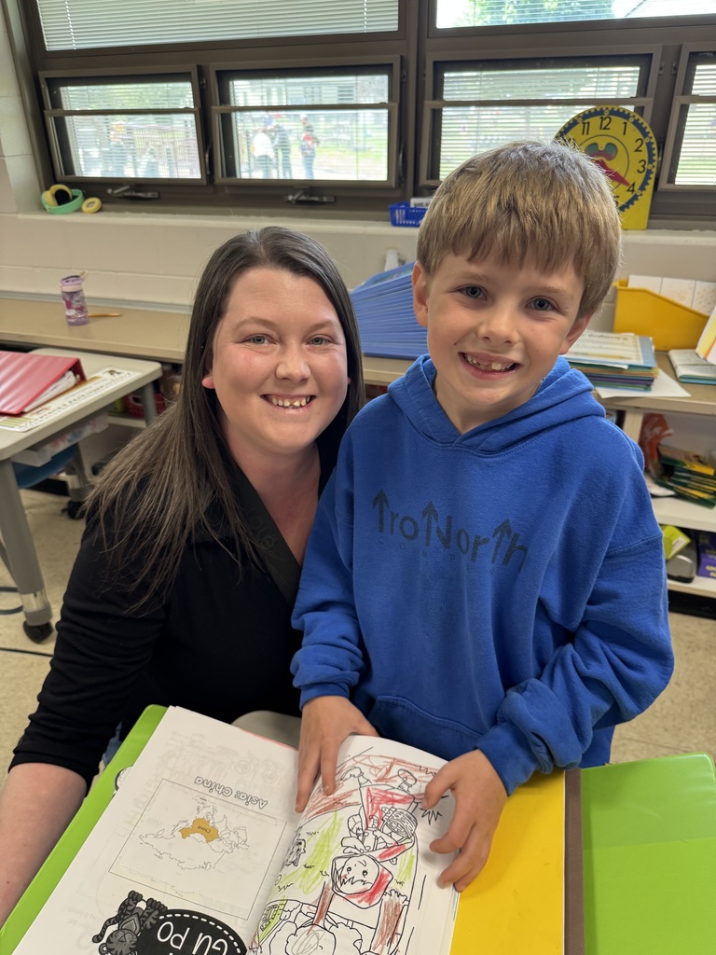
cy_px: 478
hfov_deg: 56.8
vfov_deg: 71.6
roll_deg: +0.2
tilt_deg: -27.9
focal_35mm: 24
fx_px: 662
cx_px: 358
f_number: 1.78
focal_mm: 6.76
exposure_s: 1/60
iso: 160
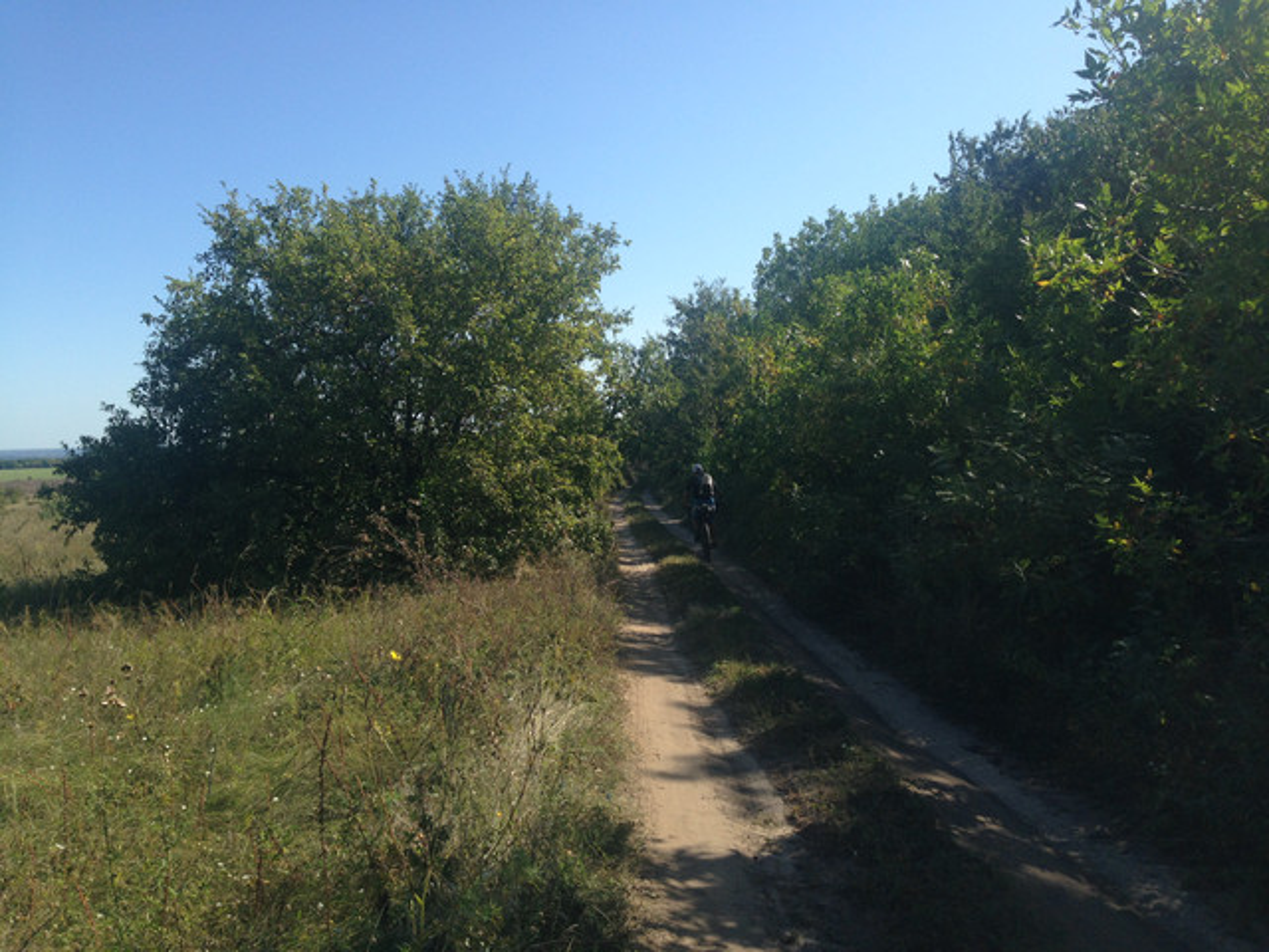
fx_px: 1210
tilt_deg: -2.5
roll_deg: +2.4
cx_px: 634
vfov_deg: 42.9
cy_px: 476
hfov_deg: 55.4
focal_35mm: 33
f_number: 2.4
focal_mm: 4.12
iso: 50
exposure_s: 1/1323
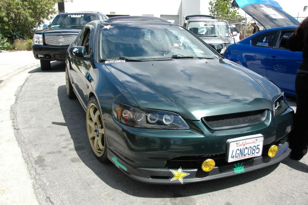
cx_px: 154
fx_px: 282
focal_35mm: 33
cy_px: 102
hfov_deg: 57.3
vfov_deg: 39.9
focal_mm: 22
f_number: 4
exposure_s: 1/1000
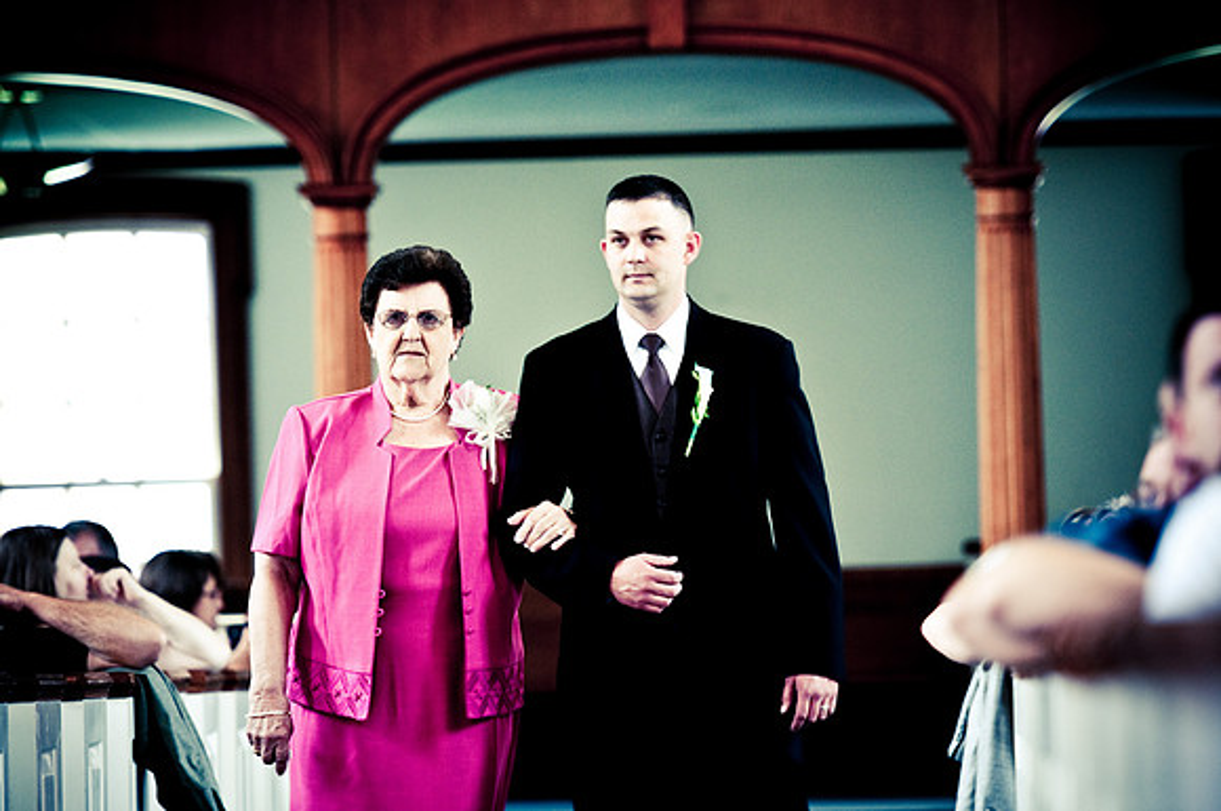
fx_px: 8891
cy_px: 406
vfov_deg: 5.2
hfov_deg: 7.9
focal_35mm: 262
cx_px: 610
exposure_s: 1/40
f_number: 2.8
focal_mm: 175
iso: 200
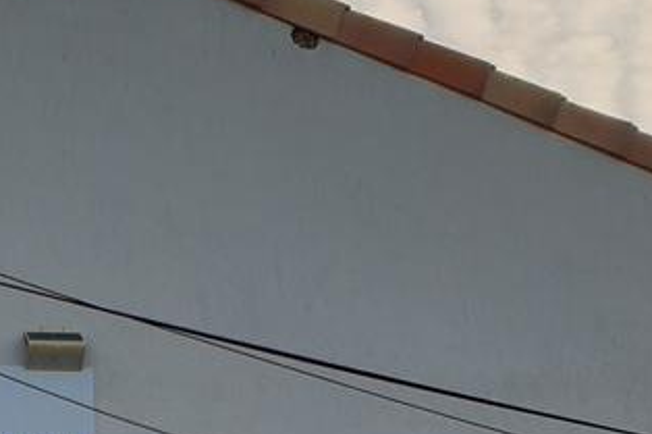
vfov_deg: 9.8
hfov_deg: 15.5
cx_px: -46
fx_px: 2335
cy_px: 899
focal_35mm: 129
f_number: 2.4
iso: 50
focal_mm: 4.3
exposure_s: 1/1011
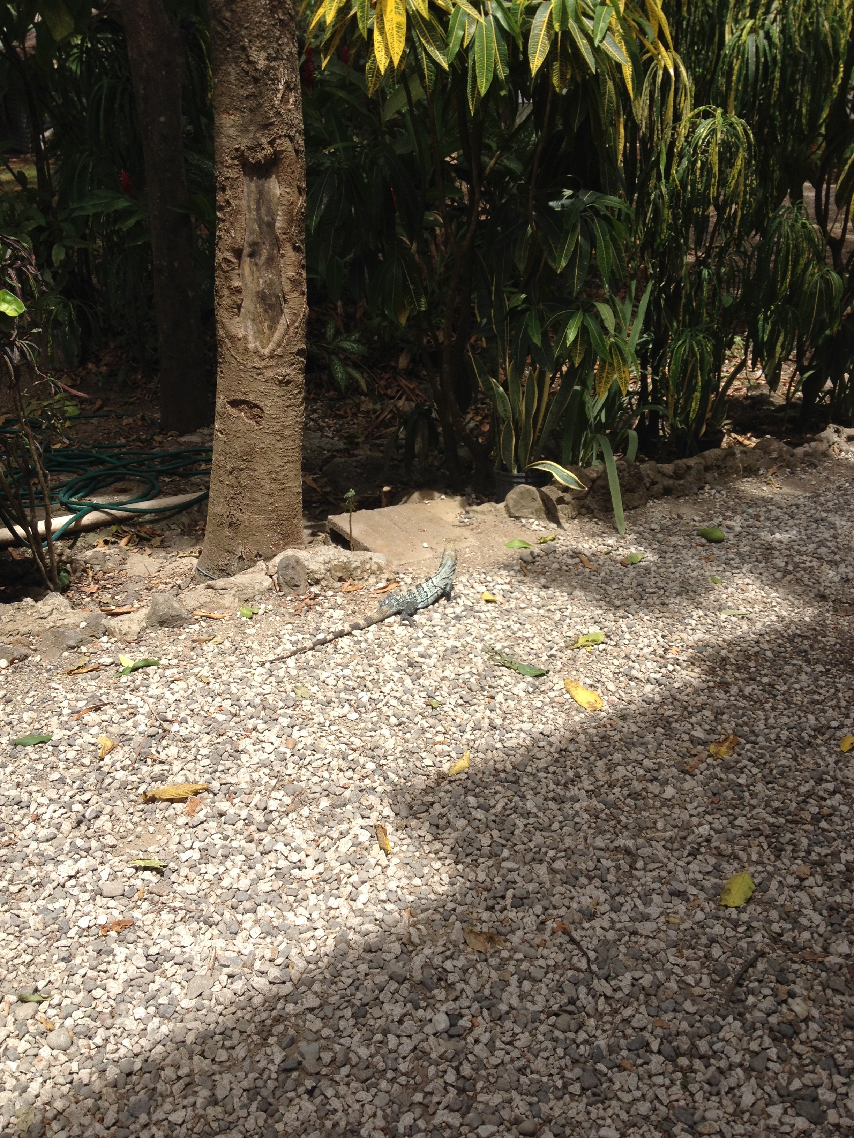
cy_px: 569
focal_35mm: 35
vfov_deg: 52.6
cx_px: 427
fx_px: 1151
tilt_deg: -29.6
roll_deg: +2.8
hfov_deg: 40.7
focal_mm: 4.28
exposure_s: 1/665
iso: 50
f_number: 2.4
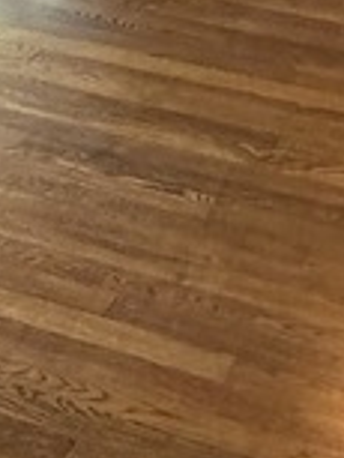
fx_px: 1310
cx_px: 383
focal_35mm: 99
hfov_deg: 14.6
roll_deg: -0.7
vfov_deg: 18.2
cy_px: -174
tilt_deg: -20.7
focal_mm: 2.22
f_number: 2.2
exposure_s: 1/60
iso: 320
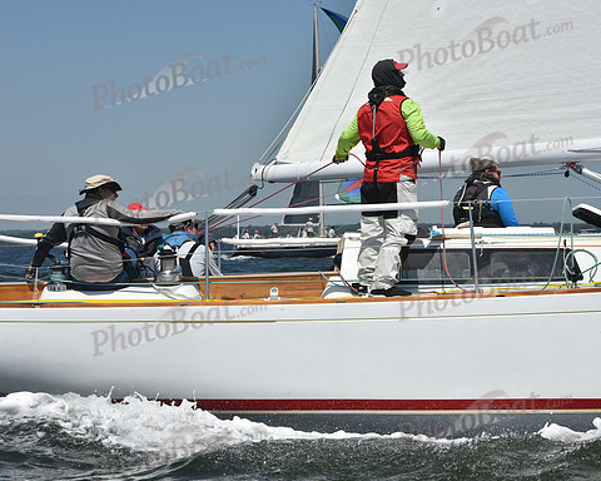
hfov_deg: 20.6
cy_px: 241
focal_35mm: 93
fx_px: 1654
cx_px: 333
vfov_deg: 16.5
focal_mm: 82
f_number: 10
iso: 250
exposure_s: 1/1250
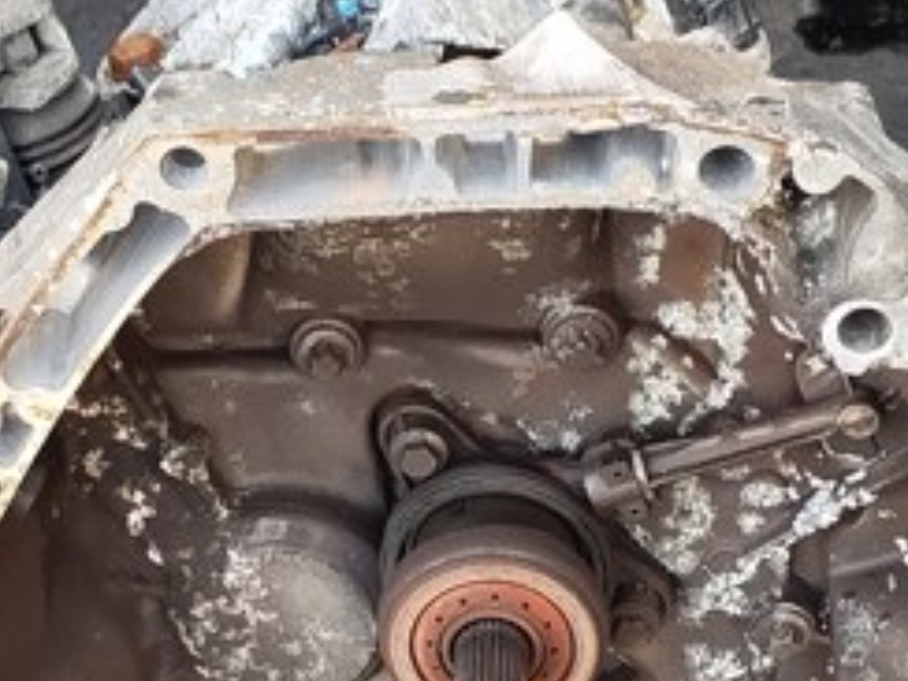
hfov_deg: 15.6
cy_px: 499
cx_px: 309
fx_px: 3305
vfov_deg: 11.7
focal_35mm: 126
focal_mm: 5.31
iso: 125
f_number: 1.7
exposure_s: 1/50
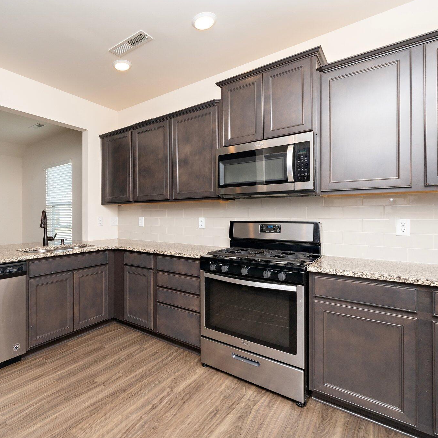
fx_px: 258
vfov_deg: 80.7
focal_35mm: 18
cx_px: 152
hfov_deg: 78.5
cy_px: 218
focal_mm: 14
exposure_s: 1/80
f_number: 11
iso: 640
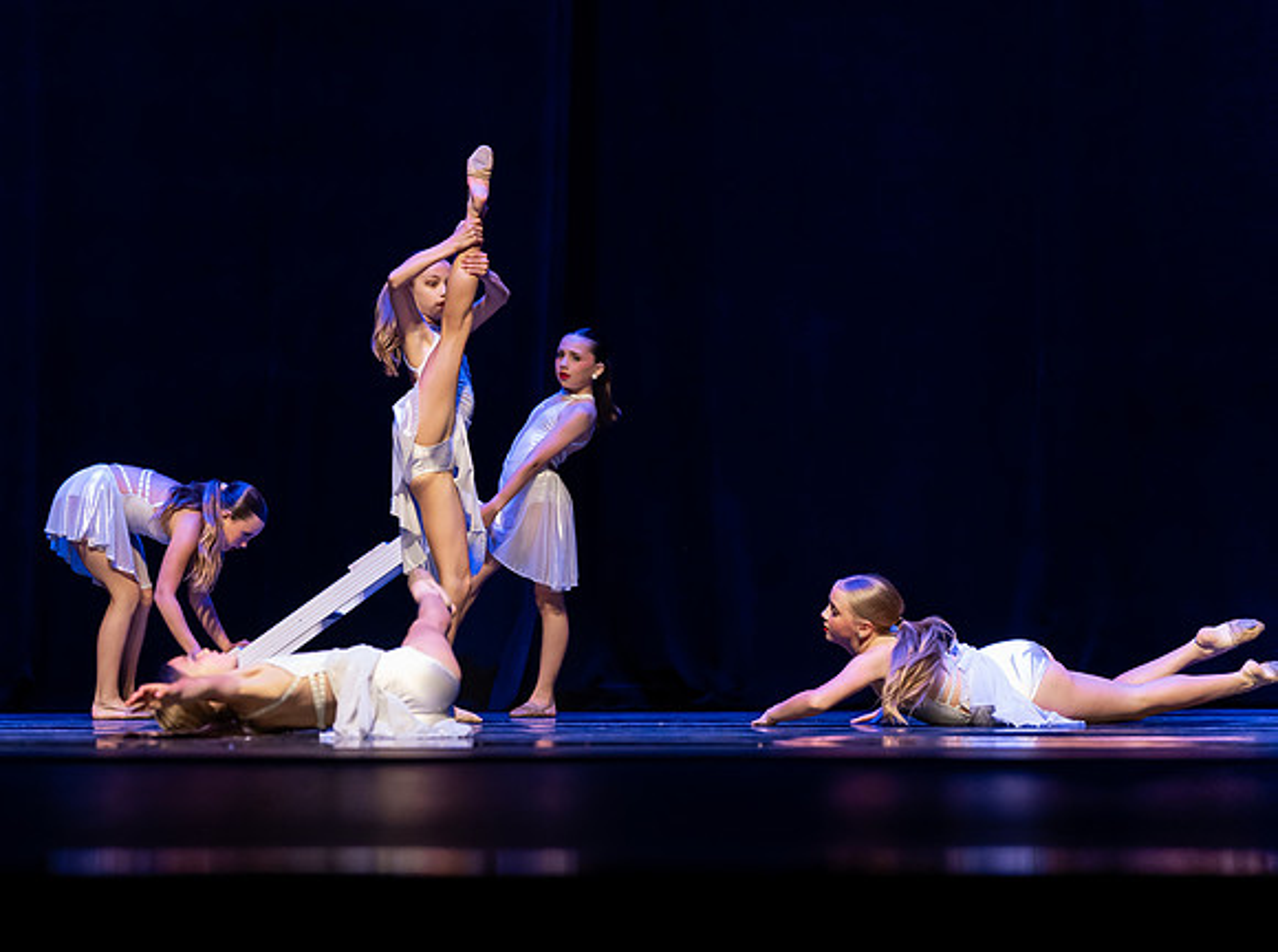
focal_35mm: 129
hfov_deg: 15.3
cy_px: 427
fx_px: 4742
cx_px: 458
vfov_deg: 11.5
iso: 3200
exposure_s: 1/640
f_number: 2.8
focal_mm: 102
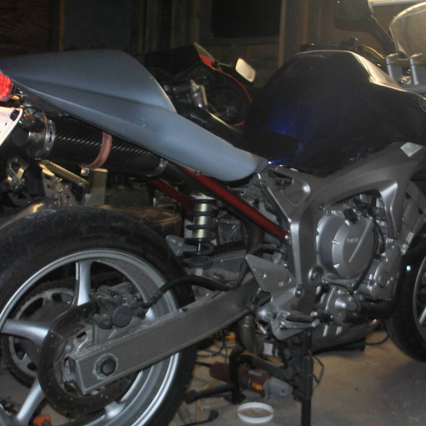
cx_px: 223
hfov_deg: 35.3
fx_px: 668
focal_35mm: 48
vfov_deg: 35.4
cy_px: 222
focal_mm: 20
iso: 200
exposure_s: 1/60
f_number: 3.8
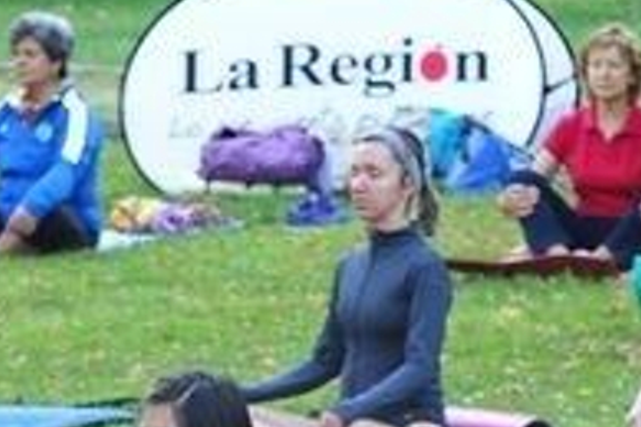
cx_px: 379
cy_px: 622
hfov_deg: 6.1
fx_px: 5998
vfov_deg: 4.1
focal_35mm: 337
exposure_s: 1/100
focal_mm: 82
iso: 1000
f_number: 7.1
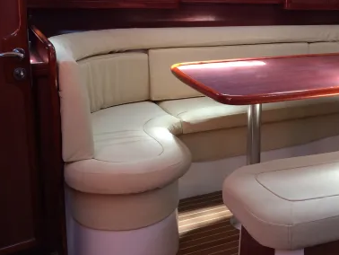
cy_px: 80
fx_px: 451
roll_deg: -0.8
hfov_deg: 39.8
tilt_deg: -11.3
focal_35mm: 46
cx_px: 265
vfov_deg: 31.2
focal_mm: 4.15
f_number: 2.2
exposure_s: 1/33
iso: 32
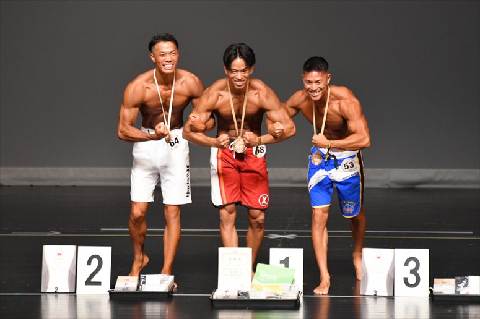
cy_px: 160
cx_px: 240
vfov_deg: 4.0
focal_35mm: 345
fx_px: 4598
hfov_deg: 6.0
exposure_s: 1/400
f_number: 5.6
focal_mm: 230
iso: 2500
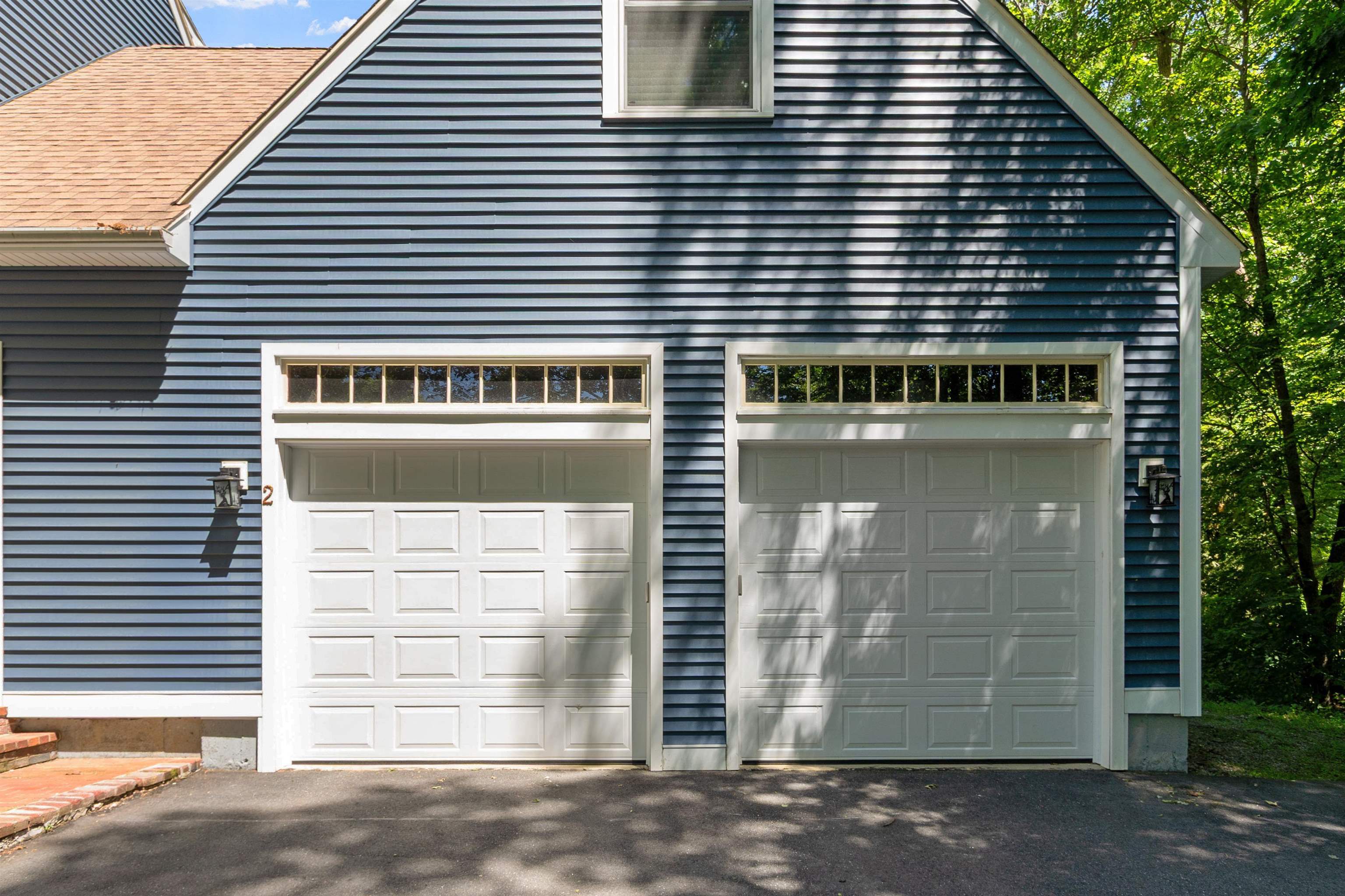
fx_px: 785
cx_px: 672
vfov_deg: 59.5
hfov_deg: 81.2
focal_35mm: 21
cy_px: 448
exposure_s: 1/60
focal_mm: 14
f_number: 8
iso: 100
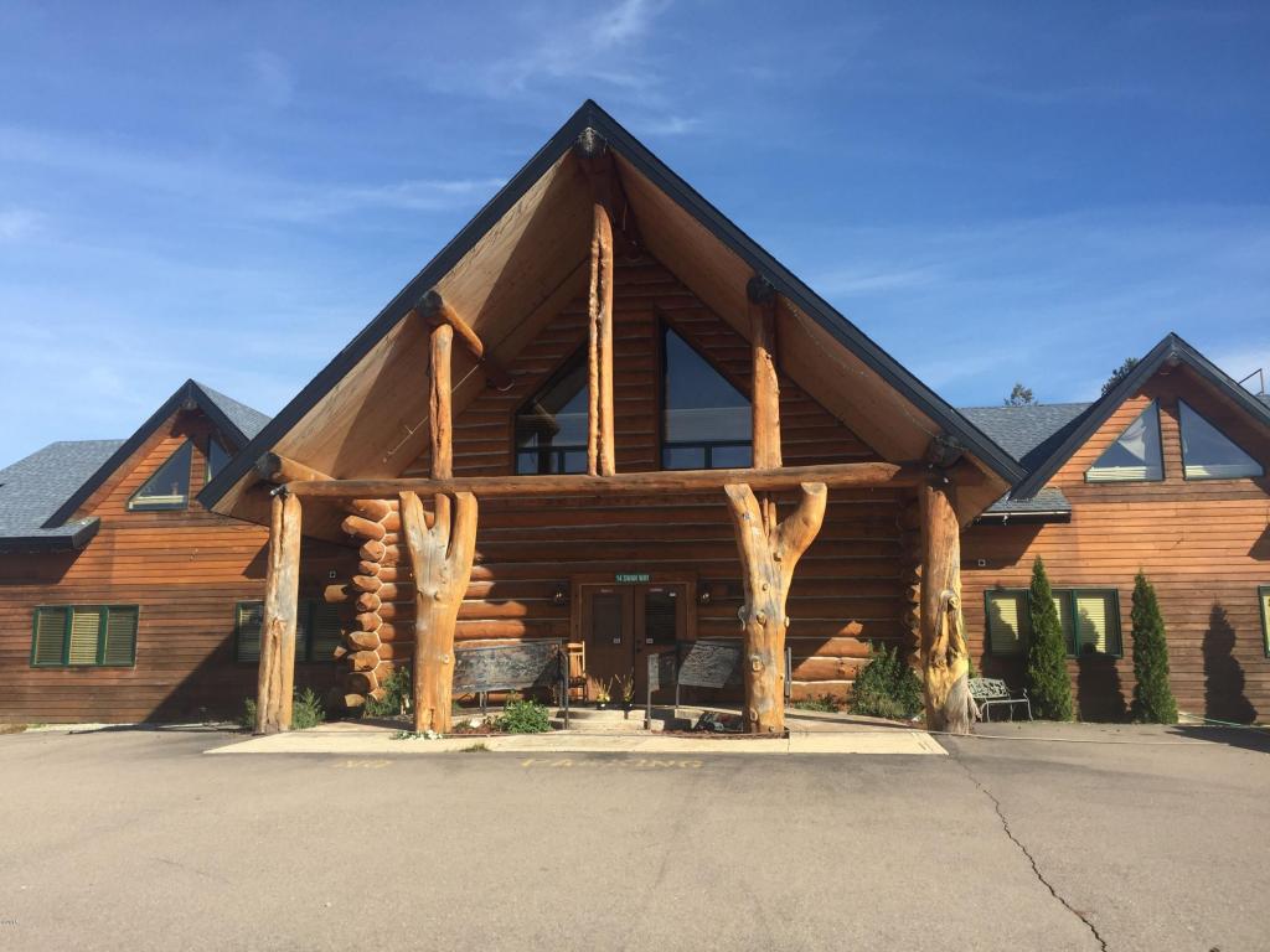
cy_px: 476
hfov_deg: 61.7
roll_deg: -0.1
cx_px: 635
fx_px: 1064
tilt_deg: +9.7
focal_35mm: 29
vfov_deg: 48.2
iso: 32
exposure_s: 1/1319
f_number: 2.2
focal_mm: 4.15
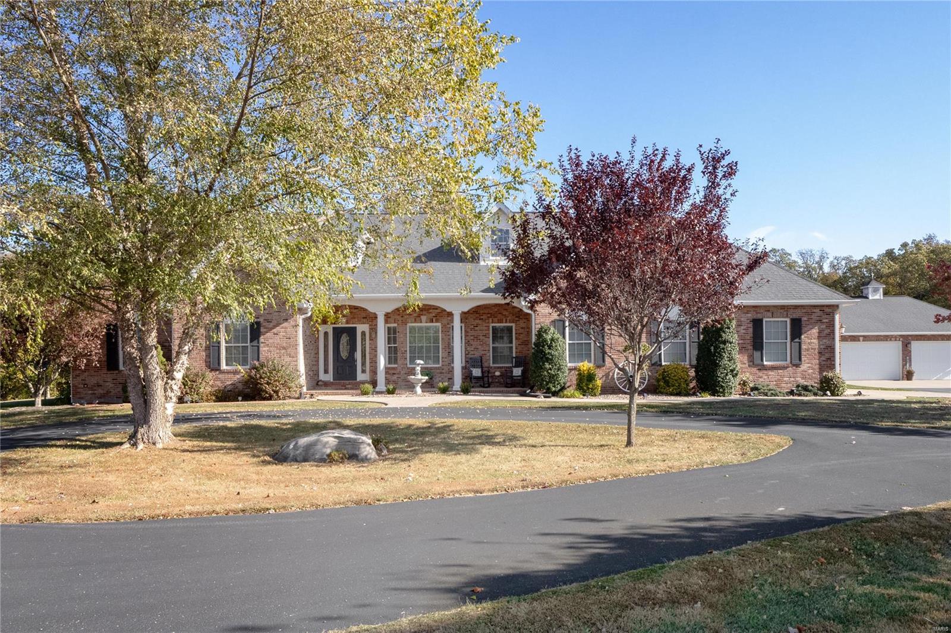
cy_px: 316
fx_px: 687
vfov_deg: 49.5
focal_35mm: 26
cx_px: 476
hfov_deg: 69.4
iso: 640
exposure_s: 1/320
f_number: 10
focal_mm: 13
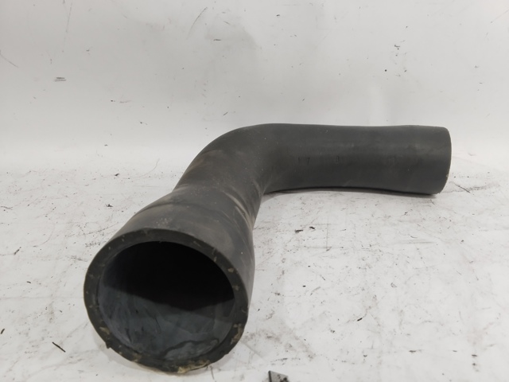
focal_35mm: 26
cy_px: 191
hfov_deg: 67.3
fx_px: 382
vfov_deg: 53.1
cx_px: 254
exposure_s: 1/120
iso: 53
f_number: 2
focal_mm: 2.78
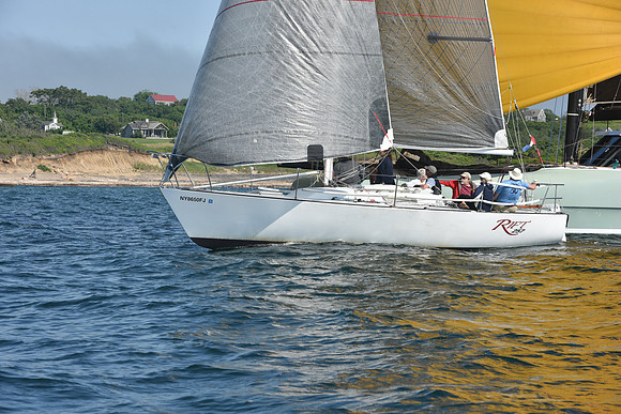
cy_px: 207
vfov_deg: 11.4
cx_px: 310
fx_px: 2070
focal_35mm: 120
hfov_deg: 17.1
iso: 320
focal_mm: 120
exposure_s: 1/1000
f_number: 10
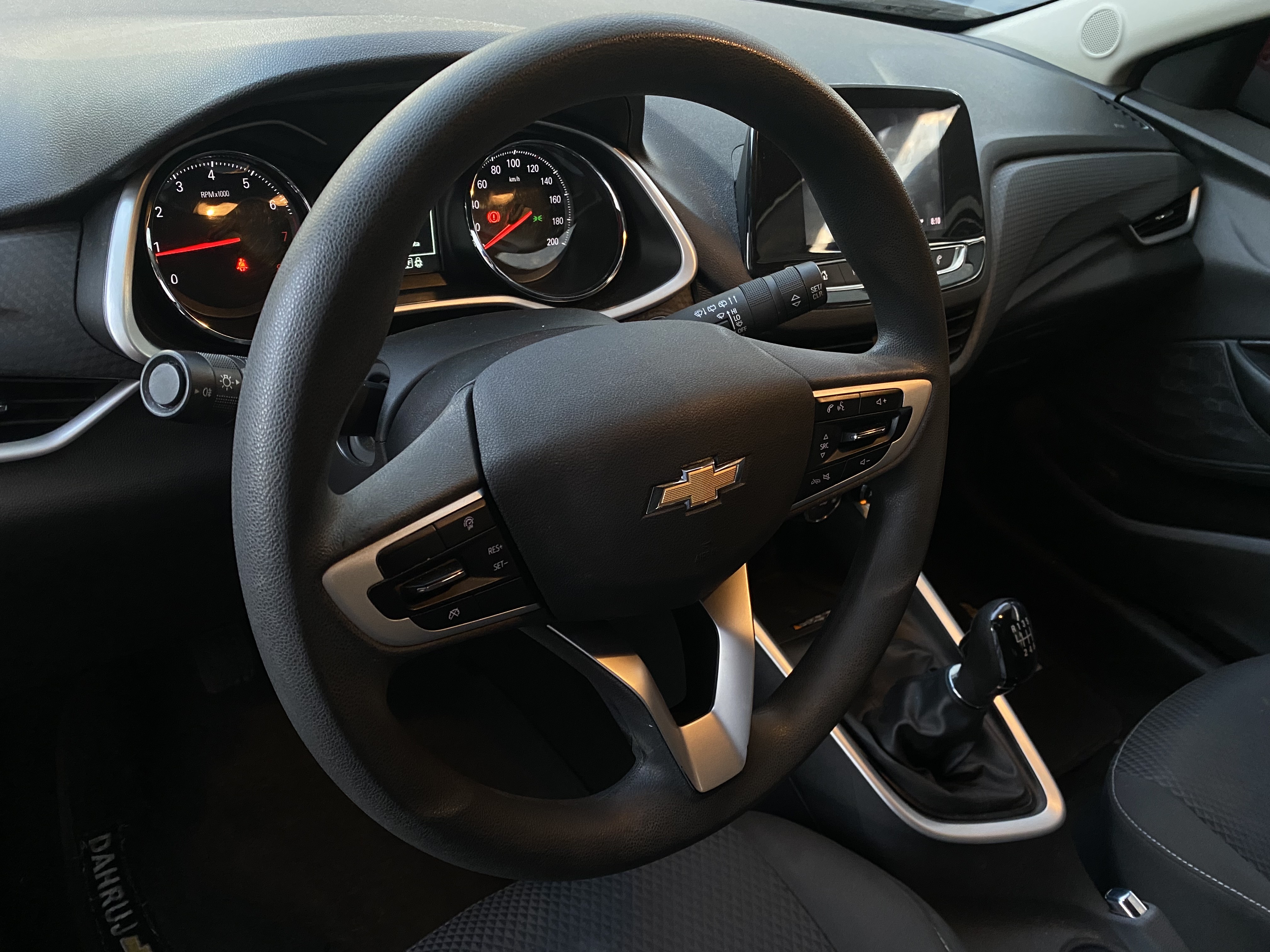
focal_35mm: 26
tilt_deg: -32.7
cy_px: 476
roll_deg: -12.5
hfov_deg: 67.3
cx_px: 635
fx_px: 954
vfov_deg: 53.1
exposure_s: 1/60
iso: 400
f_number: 1.8
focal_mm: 4.25
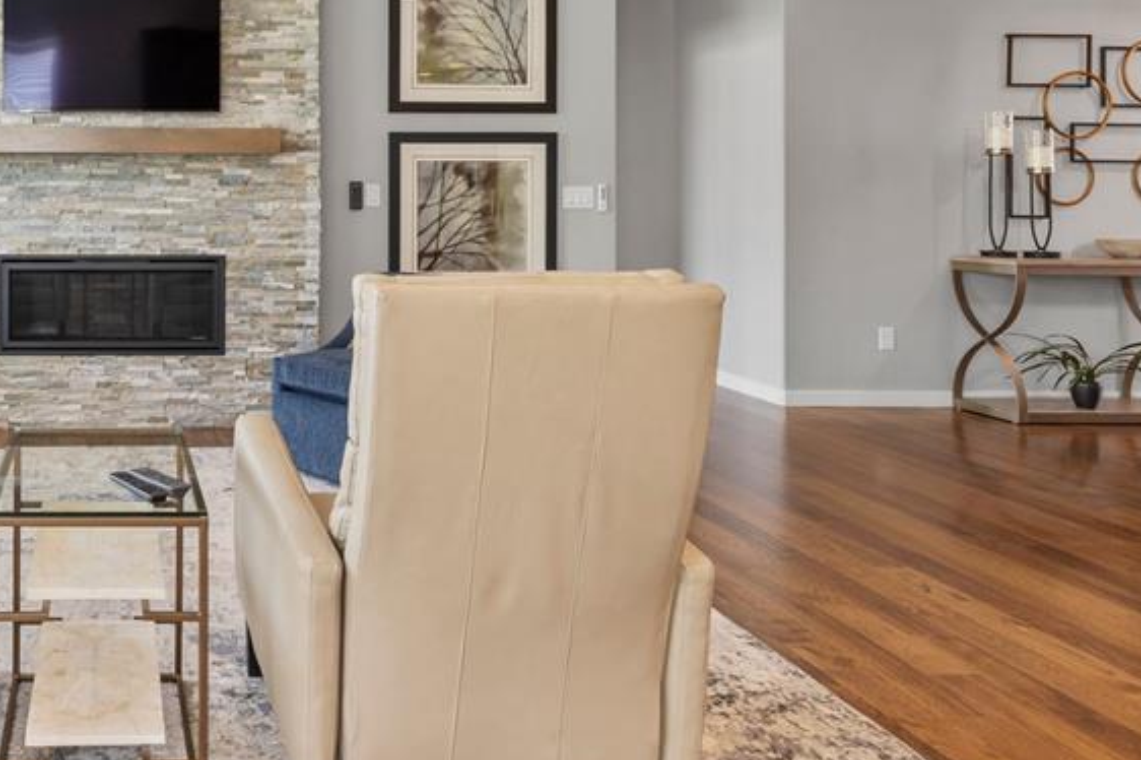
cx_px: 118
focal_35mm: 31
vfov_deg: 40.3
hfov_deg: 52.5
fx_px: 996
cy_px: 171
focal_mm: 11.5
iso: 160
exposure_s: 1/60
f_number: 8
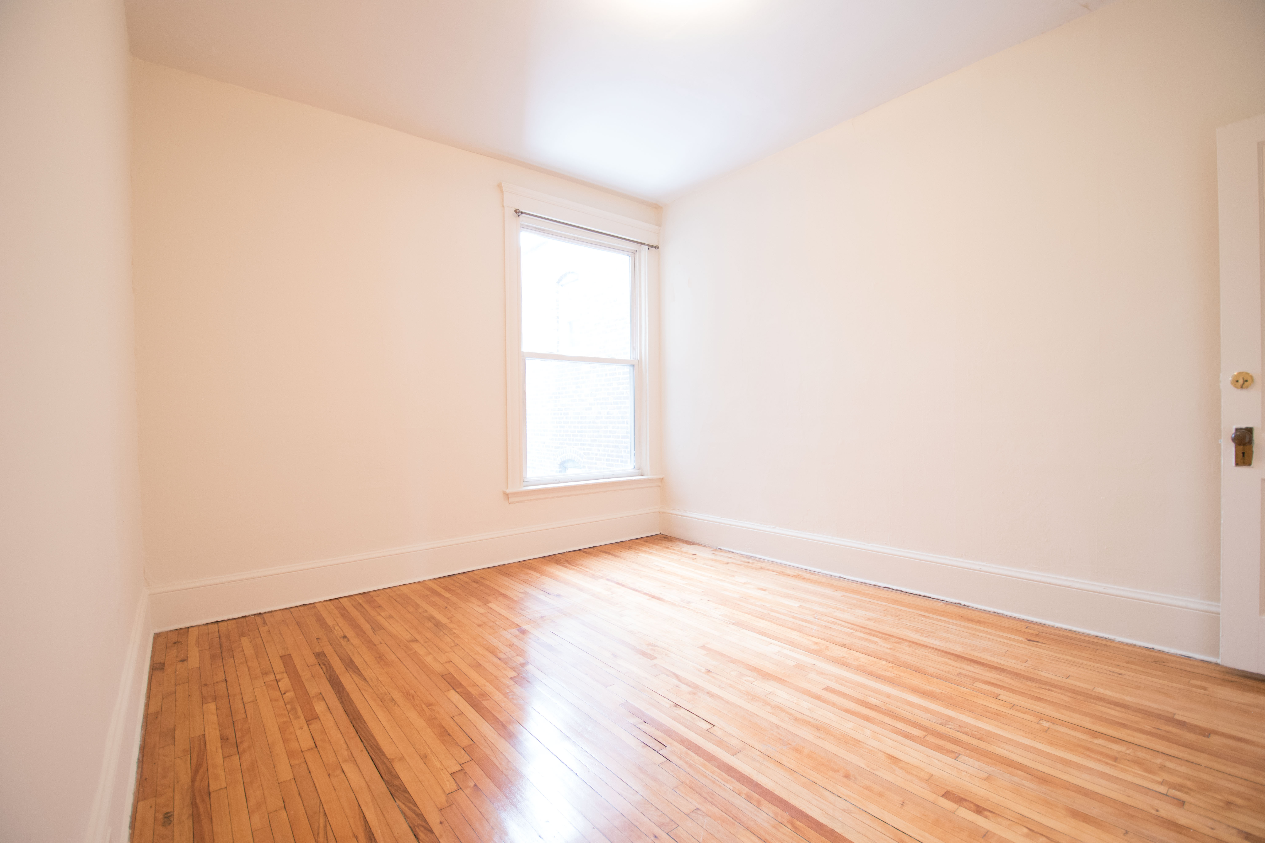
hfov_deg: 100.4
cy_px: 422
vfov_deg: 77.3
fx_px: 527
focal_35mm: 15
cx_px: 632
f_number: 3.5
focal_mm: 10
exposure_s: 1/15
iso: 720
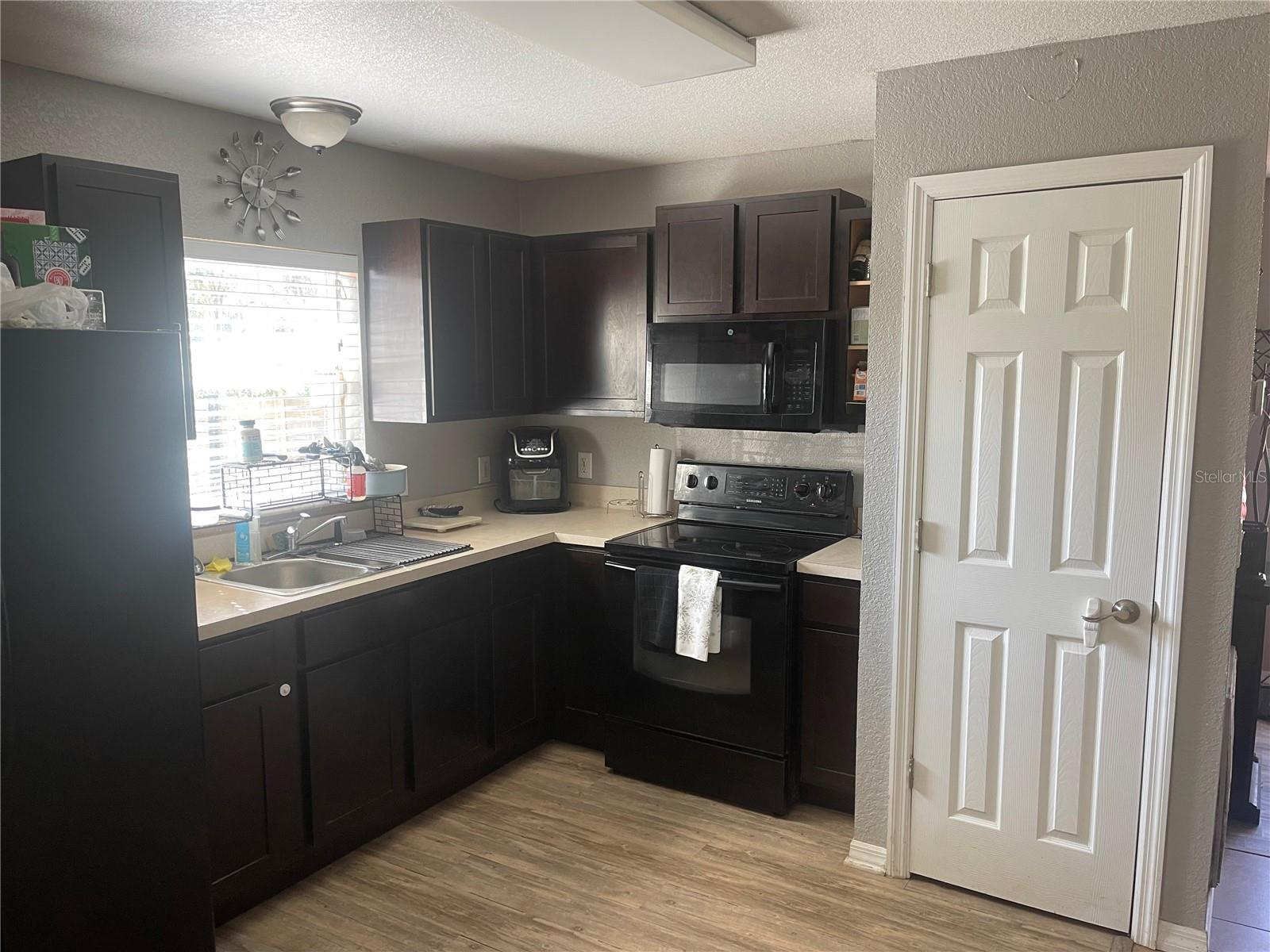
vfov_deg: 54.9
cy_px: 476
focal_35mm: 25
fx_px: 917
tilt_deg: -7.1
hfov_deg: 69.4
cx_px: 635
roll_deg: -0.3
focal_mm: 5.1
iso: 80
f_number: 1.6
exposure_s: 1/60
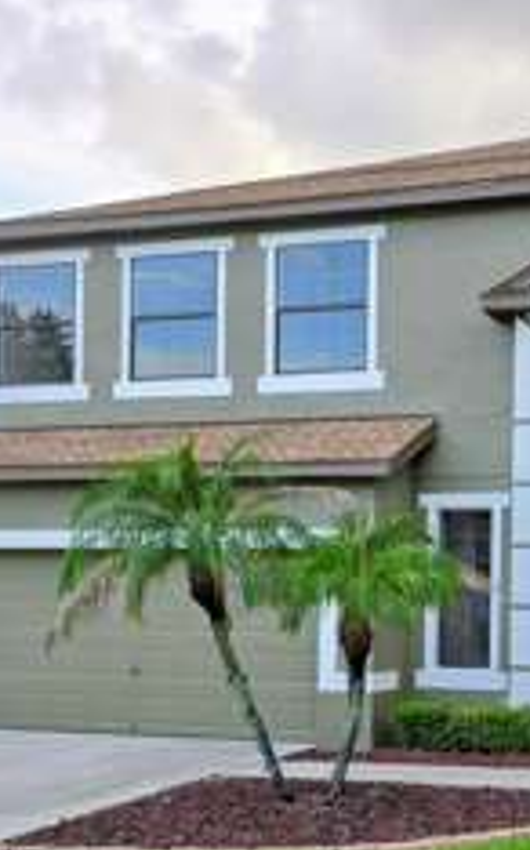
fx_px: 1157
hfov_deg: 24.5
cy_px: 619
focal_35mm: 50
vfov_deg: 39.4
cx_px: 548
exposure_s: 1/180
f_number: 1.7
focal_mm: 6.3
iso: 25
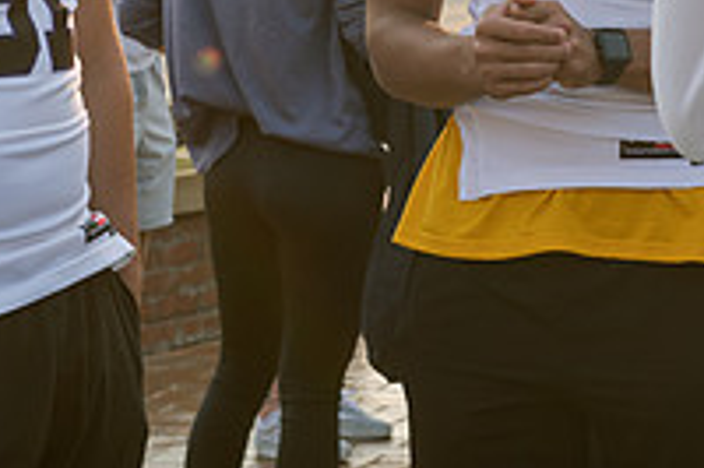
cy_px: -202
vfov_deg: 7.5
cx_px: 458
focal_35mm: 180
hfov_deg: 11.4
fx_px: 3517
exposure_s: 1/200
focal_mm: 62
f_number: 6.3
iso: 250
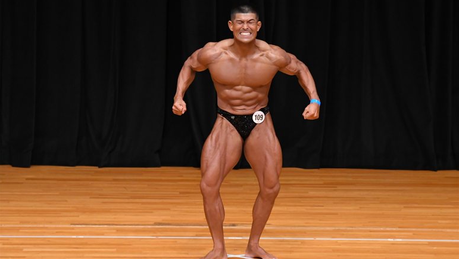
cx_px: 230
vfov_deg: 4.1
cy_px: 137
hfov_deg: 7.2
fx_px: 3652
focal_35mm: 300
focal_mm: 190
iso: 3200
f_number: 5.6
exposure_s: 1/400
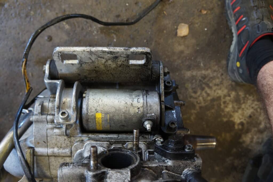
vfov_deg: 43.6
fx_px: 228
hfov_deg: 61.9
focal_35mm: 30
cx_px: 136
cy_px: 91
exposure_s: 1/13
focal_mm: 20
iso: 400
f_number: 4
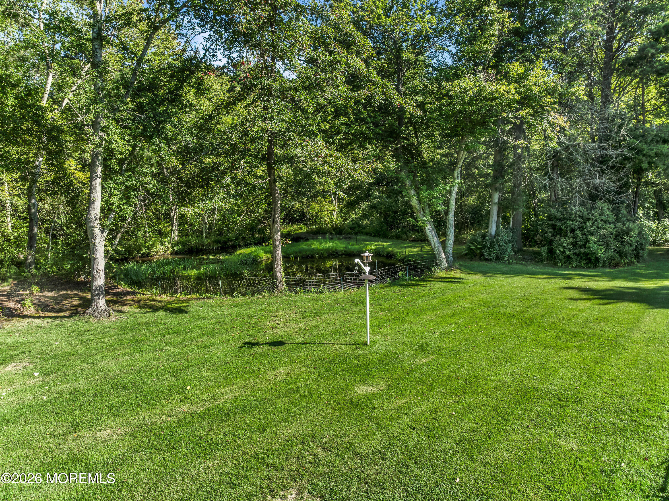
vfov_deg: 56.8
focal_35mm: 24
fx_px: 464
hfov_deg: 71.6
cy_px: 250
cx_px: 334
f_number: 2.8
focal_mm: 12.29
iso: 100
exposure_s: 1/1250
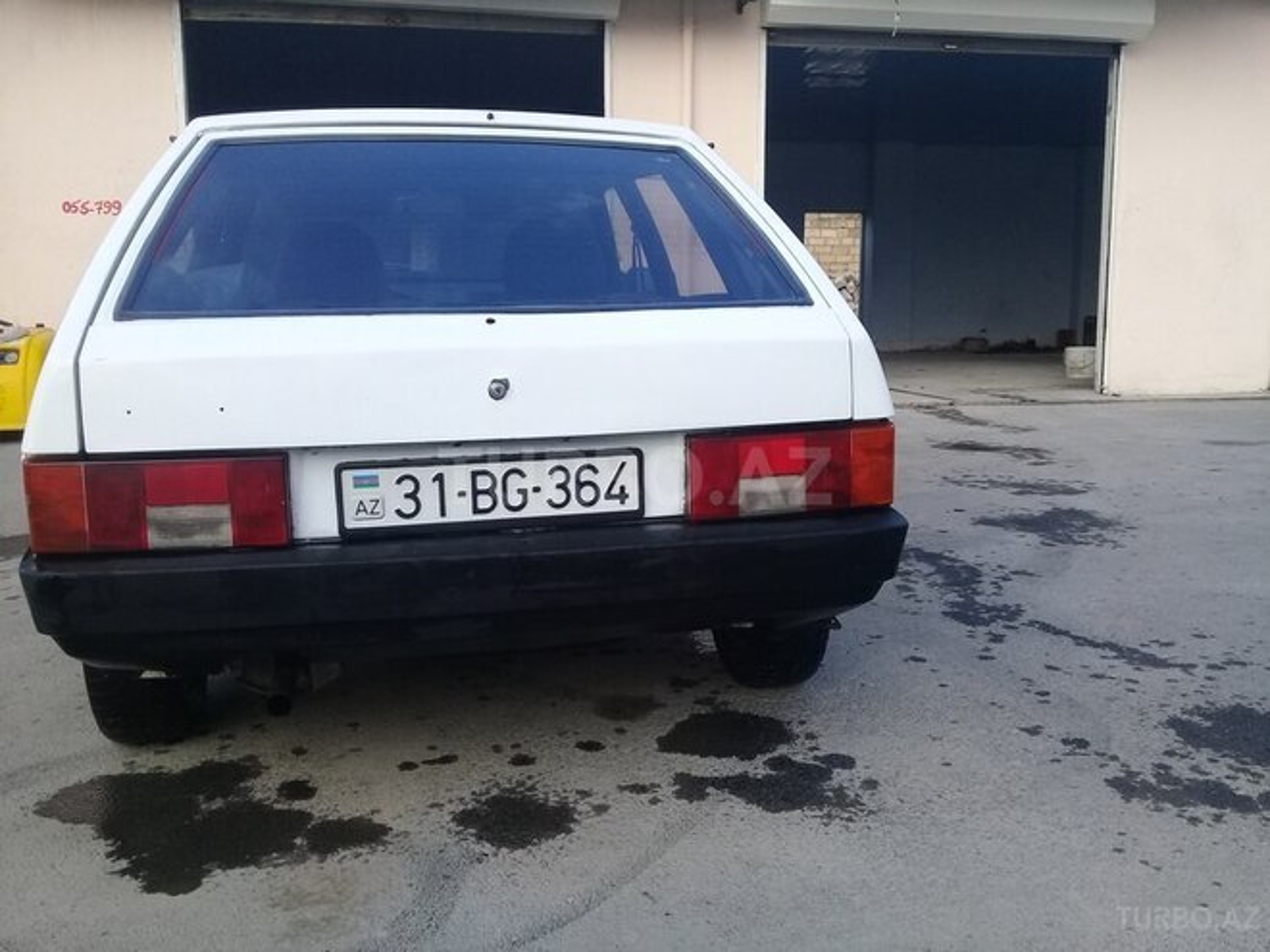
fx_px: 1137
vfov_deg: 45.4
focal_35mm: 31
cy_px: 476
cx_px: 635
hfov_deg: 58.4
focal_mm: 3.3
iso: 50
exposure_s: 1/212
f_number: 2.2
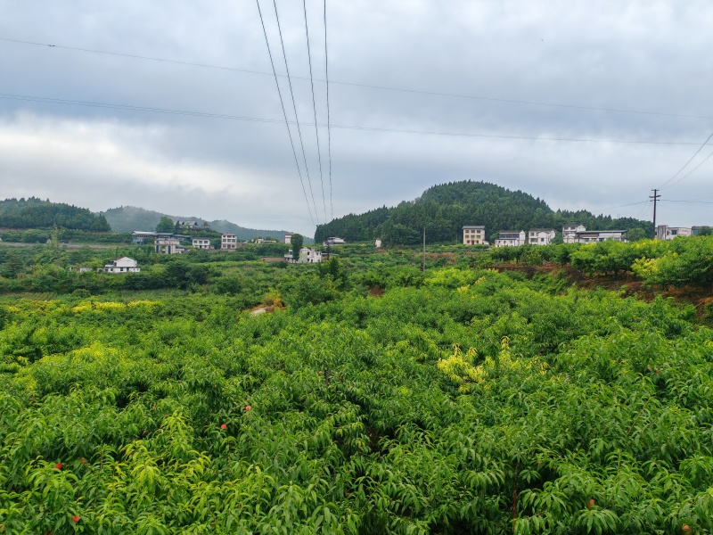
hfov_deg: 65.3
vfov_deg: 51.4
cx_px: 356
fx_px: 556
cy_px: 268
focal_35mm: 27
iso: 50
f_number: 1.9
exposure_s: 1/170
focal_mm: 6.12
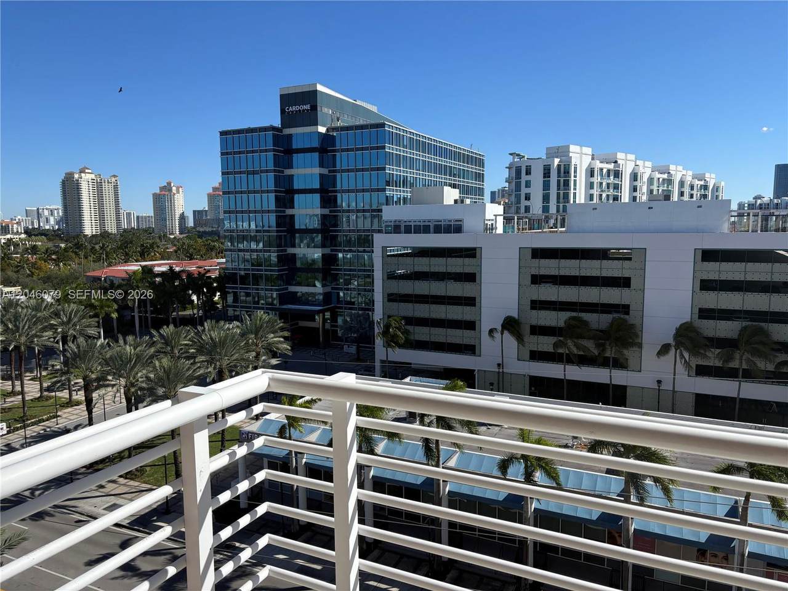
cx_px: 394
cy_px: 296
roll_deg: +0.2
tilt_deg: -6.7
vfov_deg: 53.1
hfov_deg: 67.3
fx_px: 592
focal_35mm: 26
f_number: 1.6
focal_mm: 5.96
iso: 50
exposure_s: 1/1587
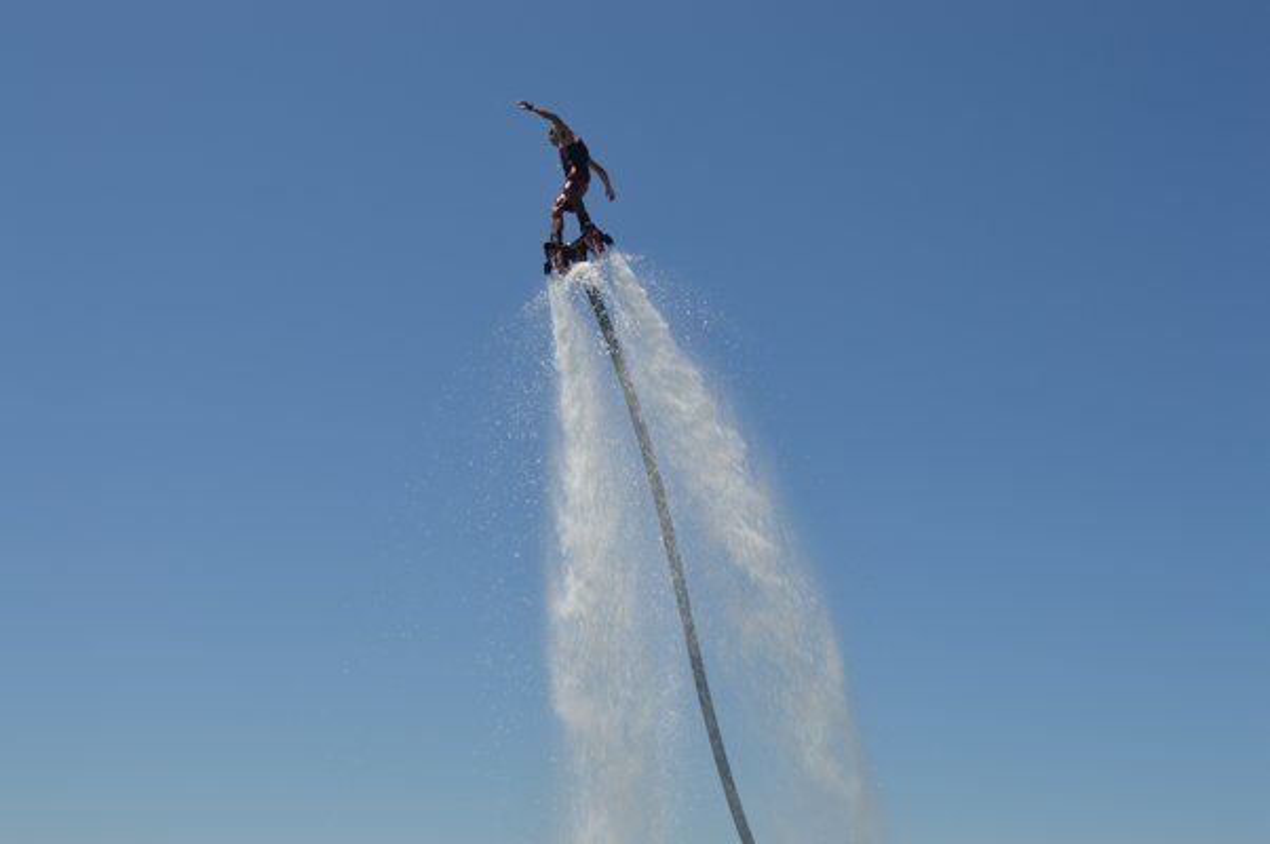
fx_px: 1639
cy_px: 422
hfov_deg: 42.4
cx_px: 635
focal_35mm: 46
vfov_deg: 28.9
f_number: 11
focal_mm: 31
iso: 100
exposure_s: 1/320
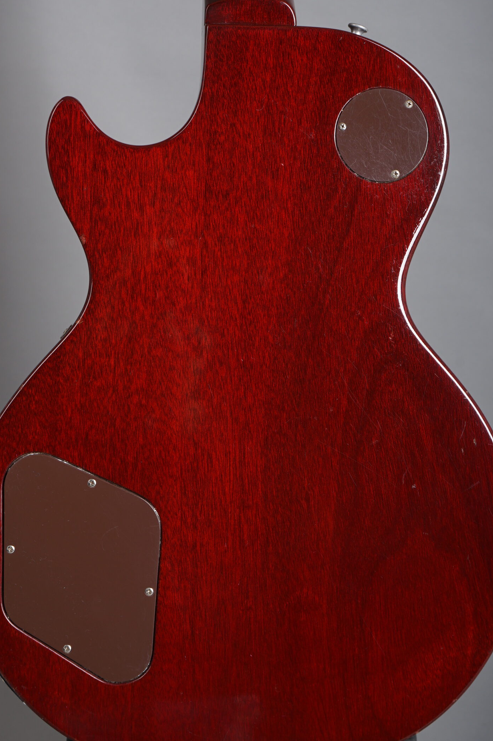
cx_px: 245
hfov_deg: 18.6
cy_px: 353
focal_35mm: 73
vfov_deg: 27.7
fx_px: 1502
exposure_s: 1/160
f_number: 8
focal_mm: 60
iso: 160
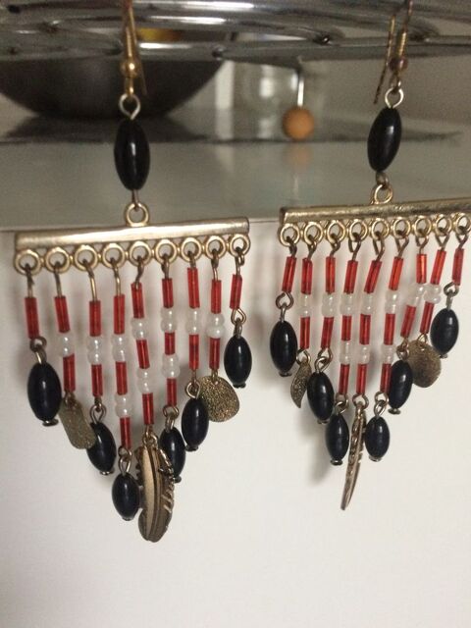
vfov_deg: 61.7
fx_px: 526
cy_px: 314
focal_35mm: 29
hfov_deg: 48.2
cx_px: 236
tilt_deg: -22.4
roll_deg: +3.6
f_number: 2.2
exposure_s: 1/33
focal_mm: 4.15
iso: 320
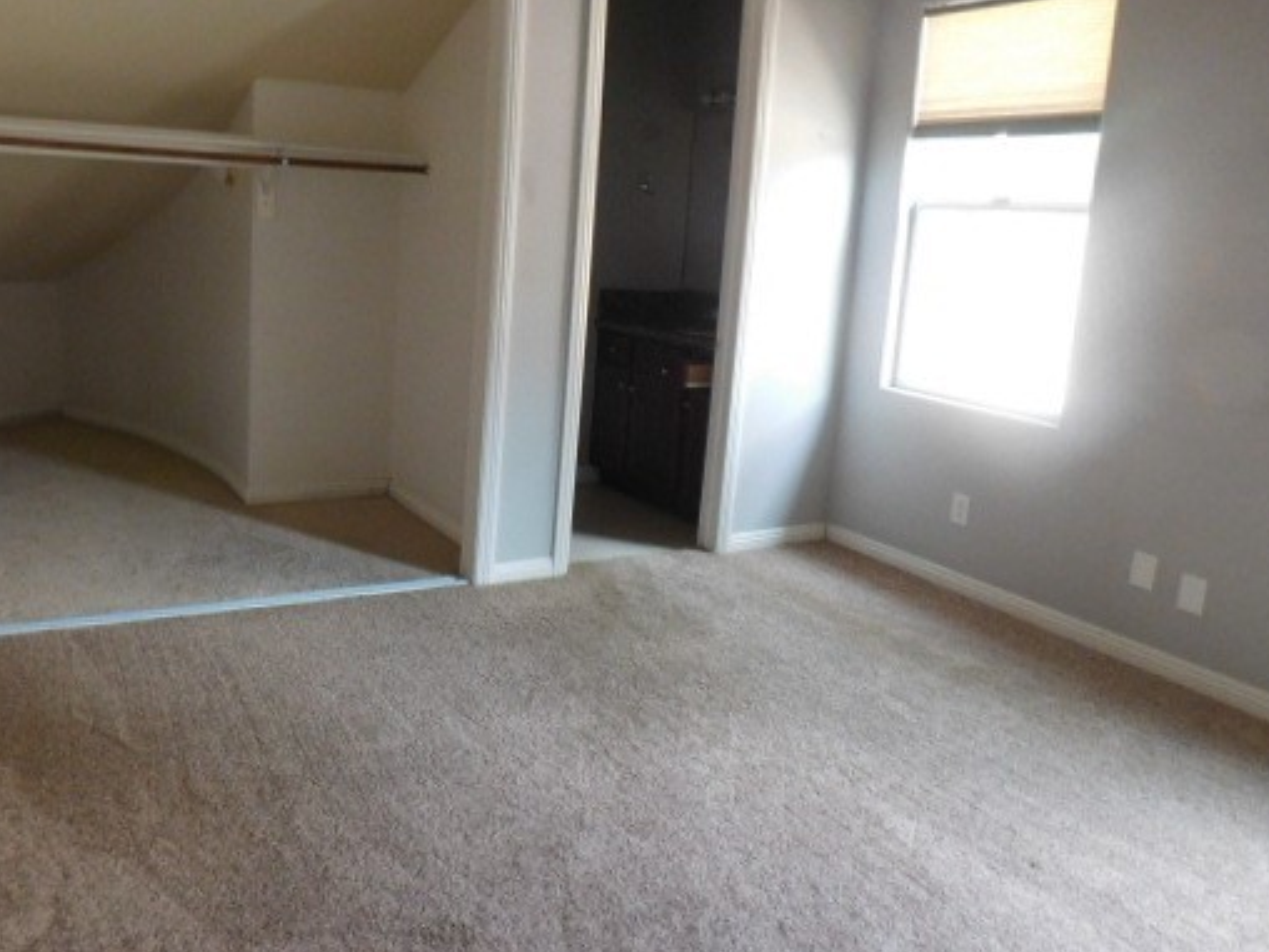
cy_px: 392
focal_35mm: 29
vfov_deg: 48.0
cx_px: 507
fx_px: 1063
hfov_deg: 61.1
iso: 400
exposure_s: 1/20
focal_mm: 4
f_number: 3
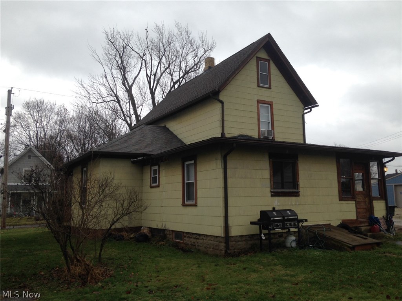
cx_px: 201
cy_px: 150
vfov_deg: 42.9
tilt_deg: +8.5
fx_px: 383
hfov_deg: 55.4
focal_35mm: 33
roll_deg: +1.0
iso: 50
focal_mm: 4.12
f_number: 2.4
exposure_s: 1/323
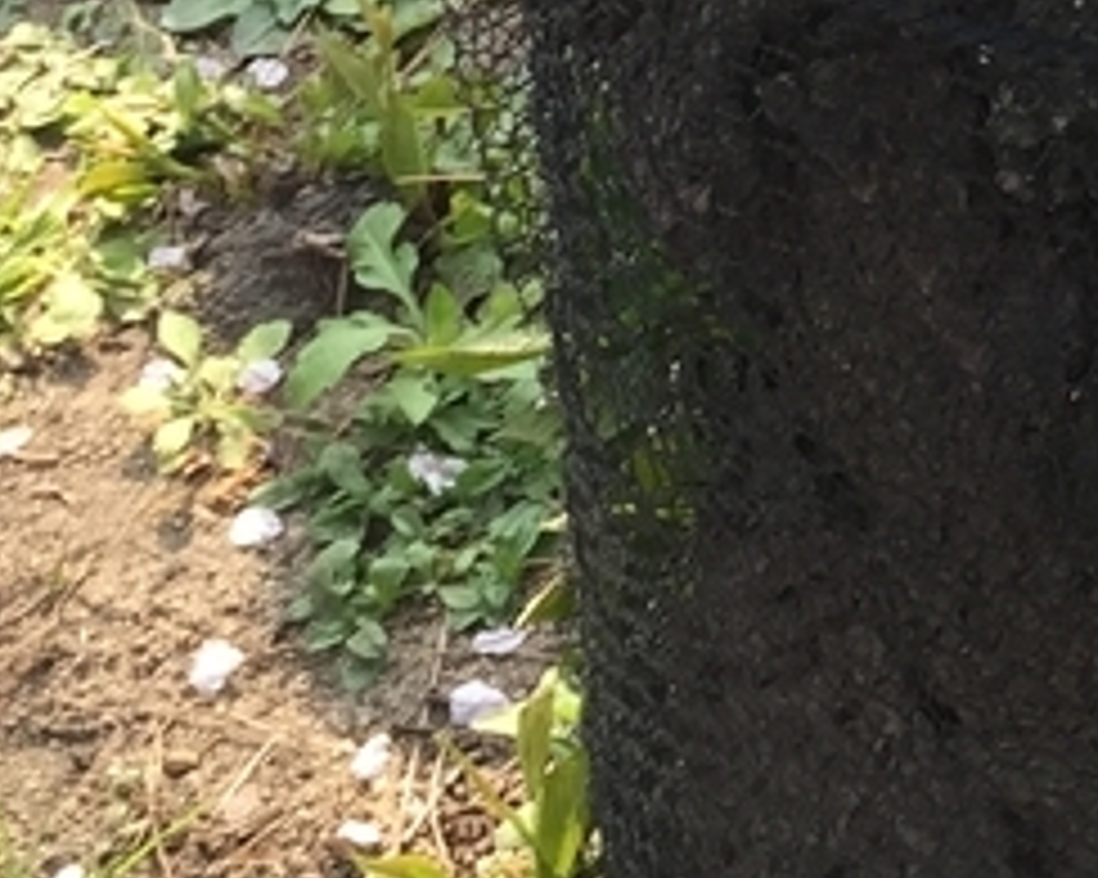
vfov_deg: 10.5
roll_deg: -0.5
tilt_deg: -32.5
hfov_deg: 13.2
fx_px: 4515
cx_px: 1575
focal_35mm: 139
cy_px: -680
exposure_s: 1/176
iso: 32
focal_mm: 4.15
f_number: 2.2
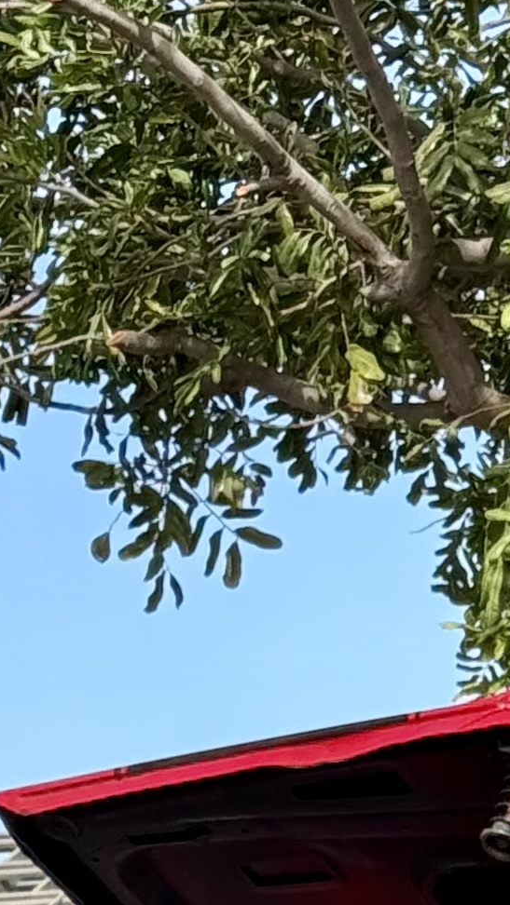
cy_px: 1412
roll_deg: +1.6
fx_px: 5215
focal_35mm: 217
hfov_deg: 5.5
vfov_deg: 9.6
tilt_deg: -1.5
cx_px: 1047
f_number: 1.78
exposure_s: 1/1085
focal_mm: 6.76
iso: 80
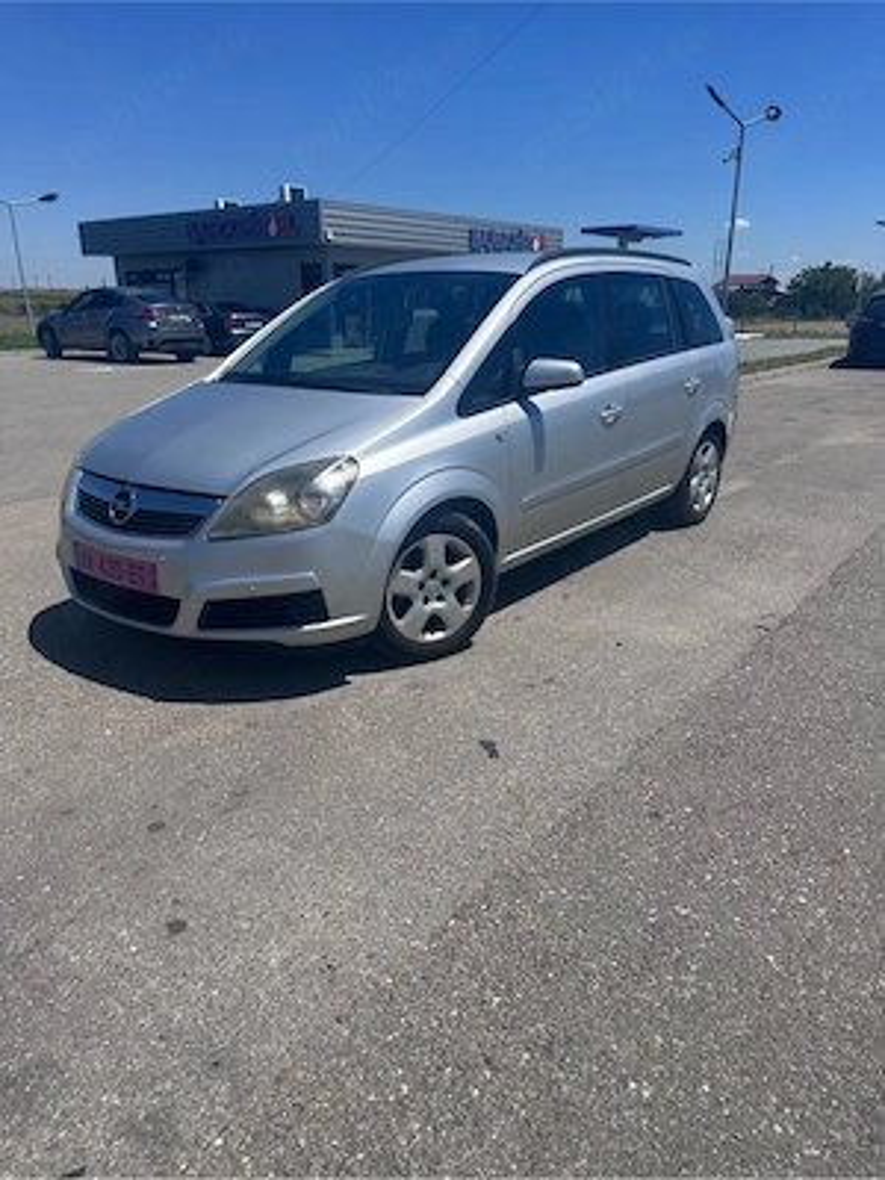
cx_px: 442
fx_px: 818
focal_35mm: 24
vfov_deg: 71.6
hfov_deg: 56.8
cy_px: 590
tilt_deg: -17.5
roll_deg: +0.7
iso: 80
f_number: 1.78
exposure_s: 1/7576
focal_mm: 6.86
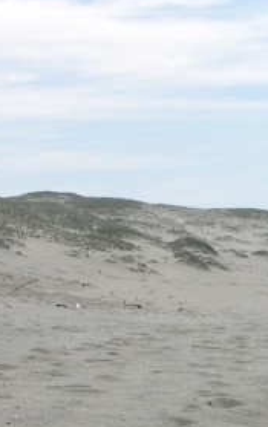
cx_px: 505
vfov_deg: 15.3
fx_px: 1585
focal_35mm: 136
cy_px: 288
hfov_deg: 9.2
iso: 50
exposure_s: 1/283
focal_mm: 8.9
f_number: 7.1
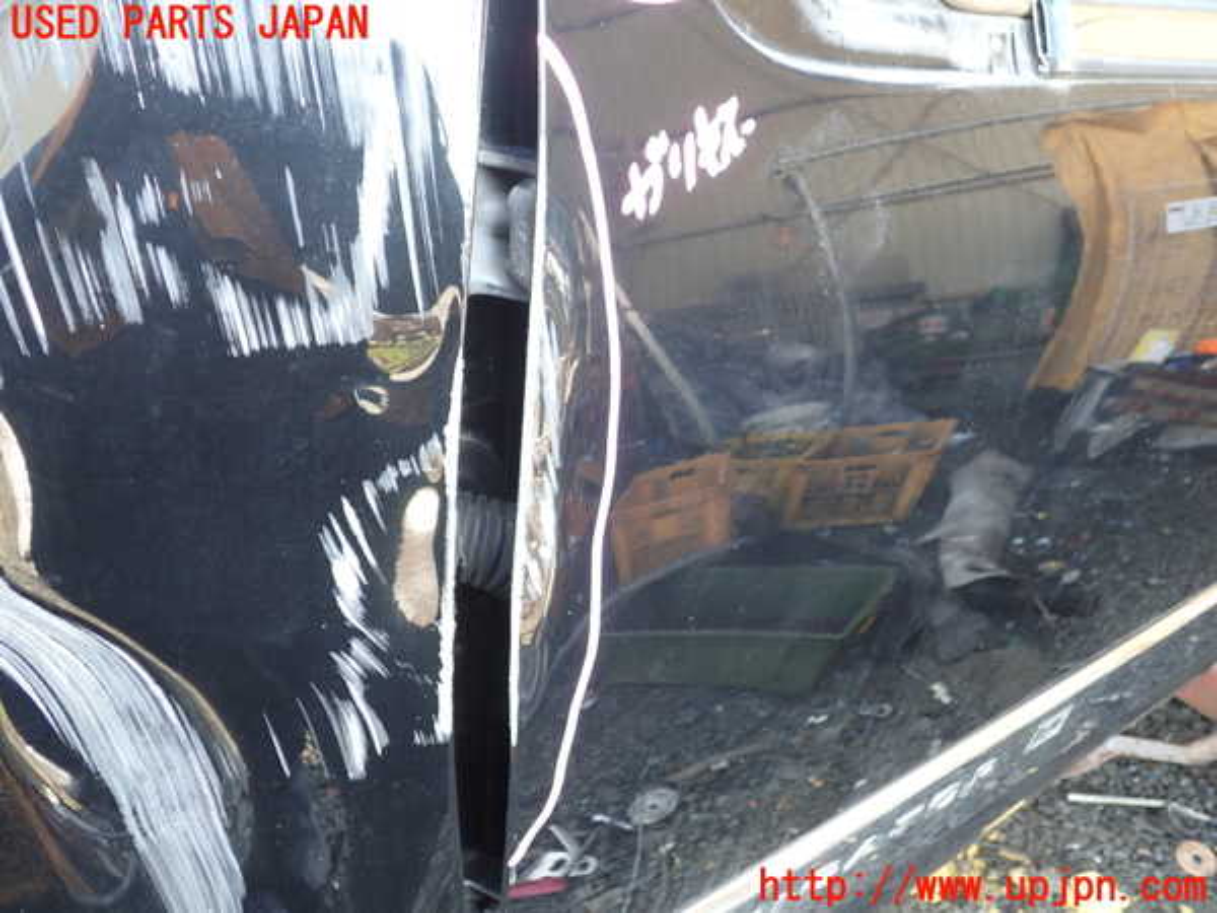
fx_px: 1055
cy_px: 456
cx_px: 608
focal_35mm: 30
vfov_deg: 46.8
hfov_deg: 60.0
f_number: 2.3
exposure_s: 1/50
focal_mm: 5.4
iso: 200
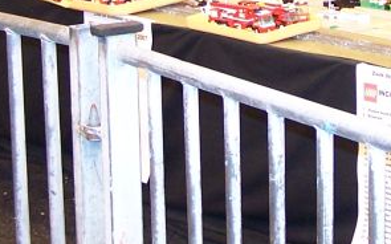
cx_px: 330
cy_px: -61
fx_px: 1491
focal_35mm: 140
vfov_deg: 9.2
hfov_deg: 14.8
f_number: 2.8
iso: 140
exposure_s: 1/4
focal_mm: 6.3
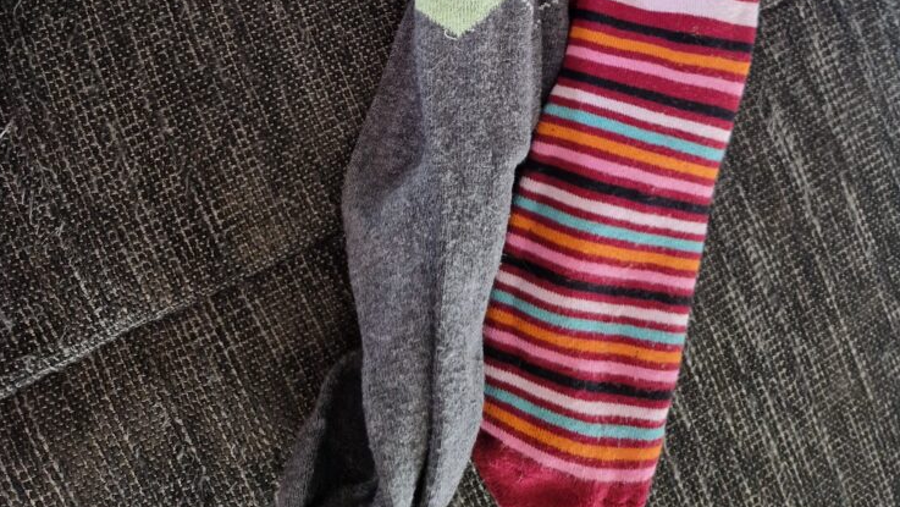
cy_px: -45
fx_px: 812
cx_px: 449
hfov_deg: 58.0
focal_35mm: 34
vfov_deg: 31.0
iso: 800
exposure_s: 1/50
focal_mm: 5.4
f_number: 1.8
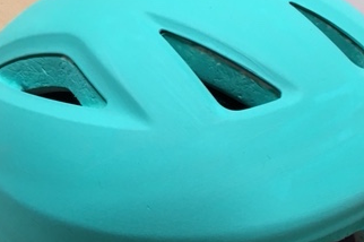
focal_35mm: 60
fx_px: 606
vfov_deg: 22.1
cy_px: 209
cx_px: 228
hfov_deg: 33.3
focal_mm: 4.15
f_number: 2.2
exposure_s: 1/30
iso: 80
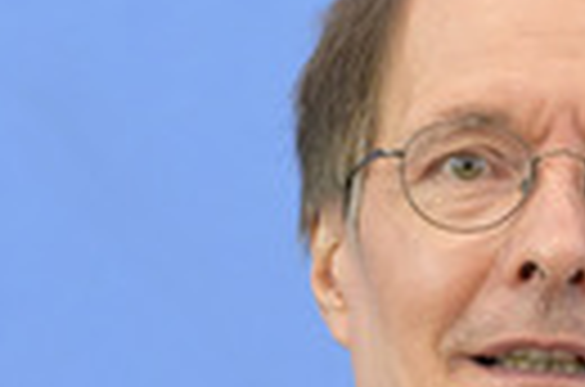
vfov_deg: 3.9
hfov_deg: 5.9
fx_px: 5625
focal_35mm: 347
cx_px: 529
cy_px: 270
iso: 4000
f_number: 5.6
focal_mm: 100
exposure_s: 1/500
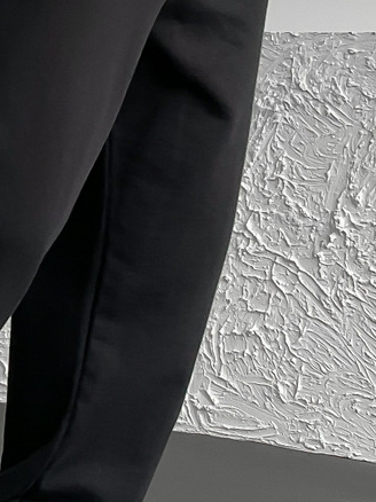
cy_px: 199
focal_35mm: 106
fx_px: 1537
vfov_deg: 18.5
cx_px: 15
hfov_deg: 13.8
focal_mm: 3
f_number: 1.8
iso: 32
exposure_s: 1/120
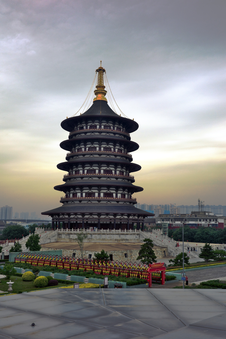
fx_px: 377
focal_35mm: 40
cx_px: 113
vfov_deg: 48.5
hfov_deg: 33.4
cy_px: 170
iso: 100
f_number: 5.6
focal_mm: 26
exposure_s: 1/500
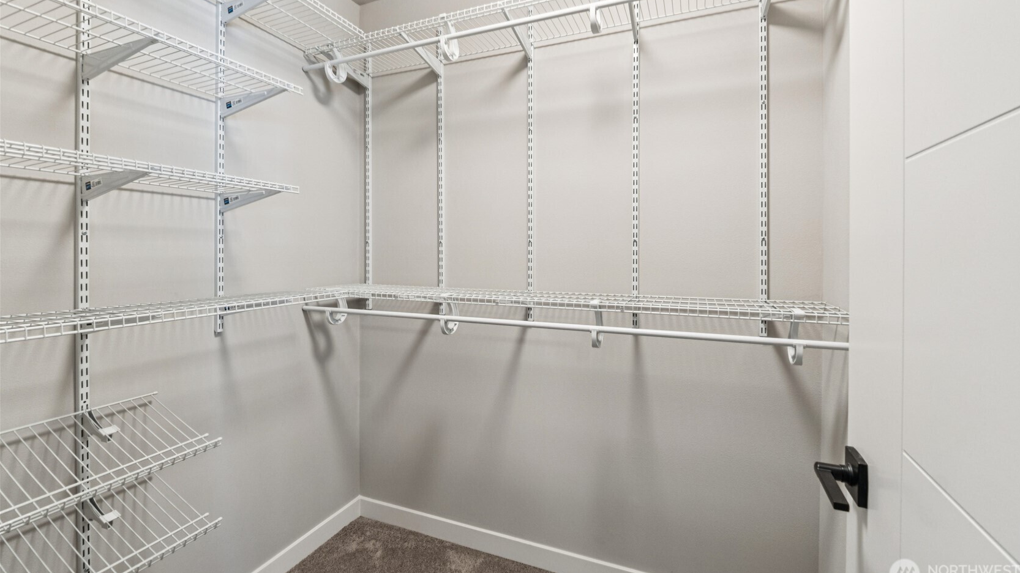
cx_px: 519
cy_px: 252
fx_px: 433
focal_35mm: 16
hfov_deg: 99.4
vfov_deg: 66.8
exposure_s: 1/2
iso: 200
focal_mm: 10
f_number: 9
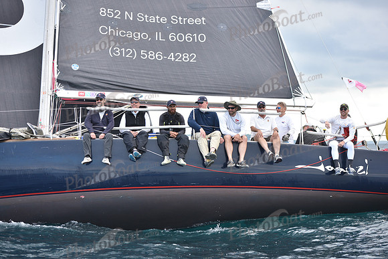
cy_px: 130
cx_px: 194
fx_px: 841
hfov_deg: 26.0
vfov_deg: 17.5
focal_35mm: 78
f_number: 3.5
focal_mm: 78
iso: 250
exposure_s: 1/800
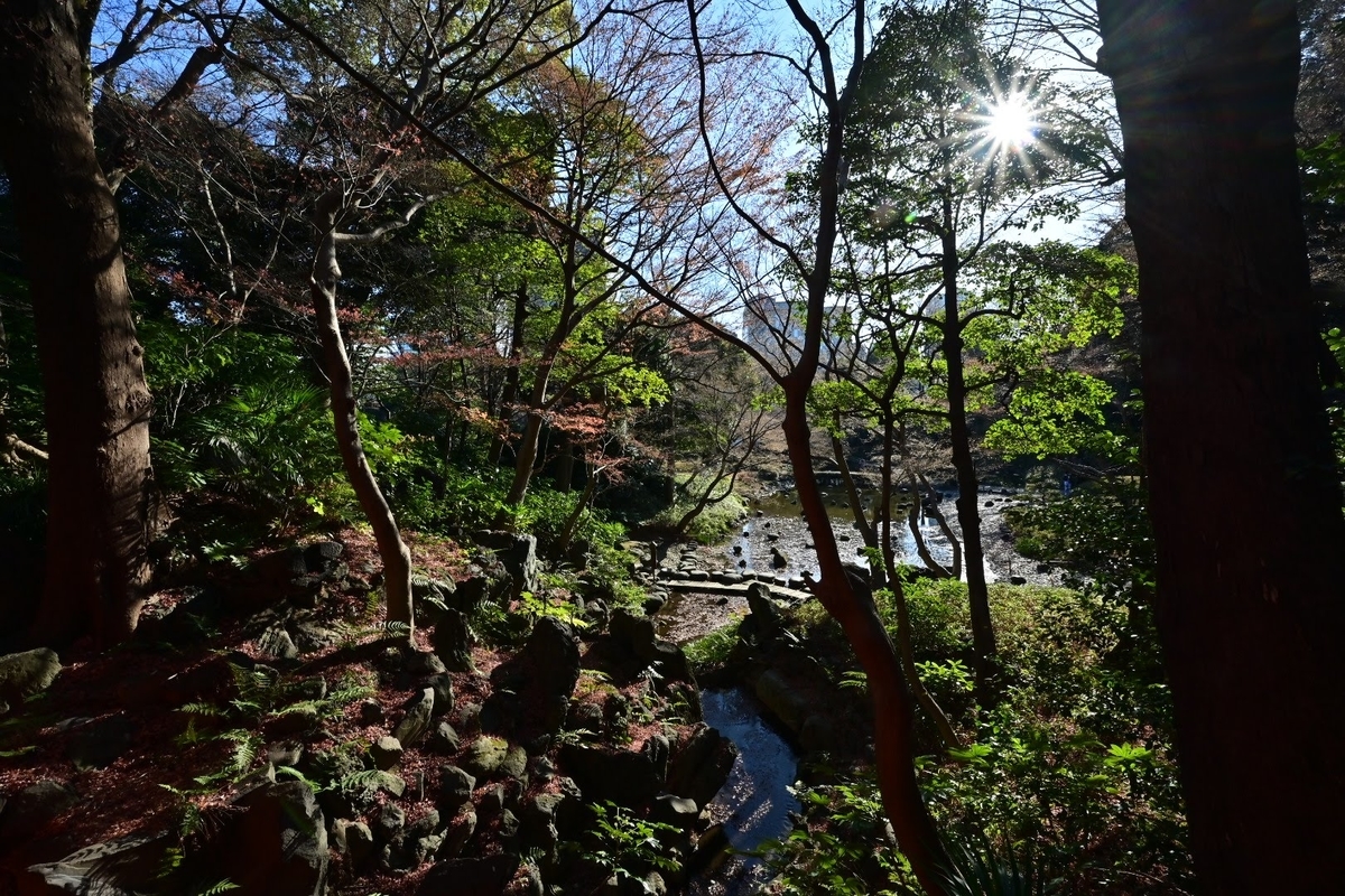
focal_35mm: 14
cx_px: 672
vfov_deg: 81.2
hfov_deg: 104.3
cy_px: 448
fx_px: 523
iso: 250
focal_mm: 14
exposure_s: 1/125
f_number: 16
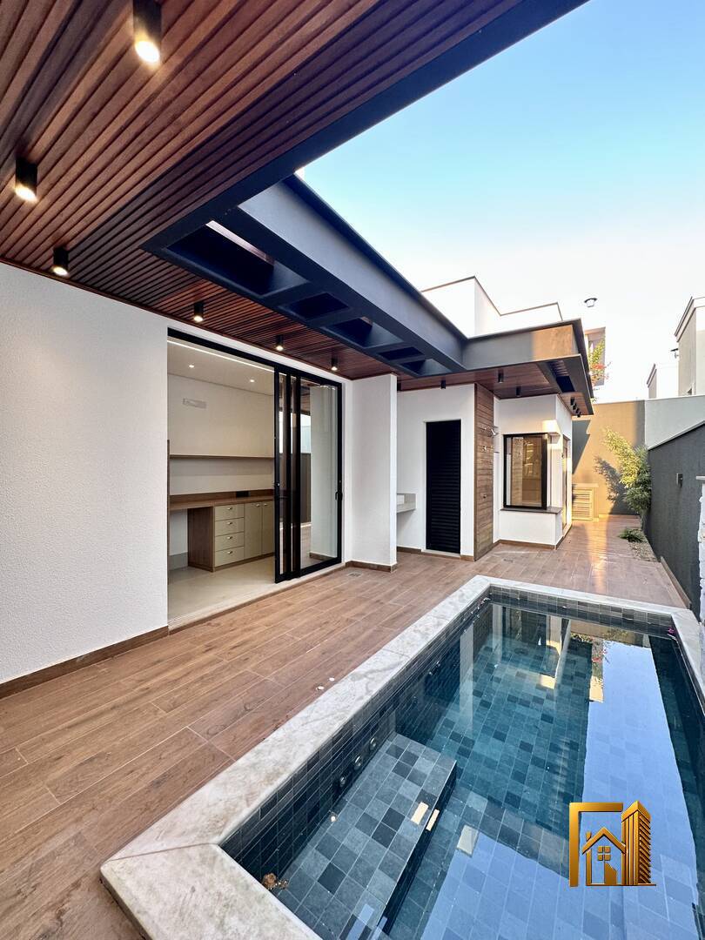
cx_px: 352
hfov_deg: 85.7
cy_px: 470
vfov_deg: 102.1
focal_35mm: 14
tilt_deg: +1.2
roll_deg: -1.1
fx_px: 380
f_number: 2.2
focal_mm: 2.22
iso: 100
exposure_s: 1/120
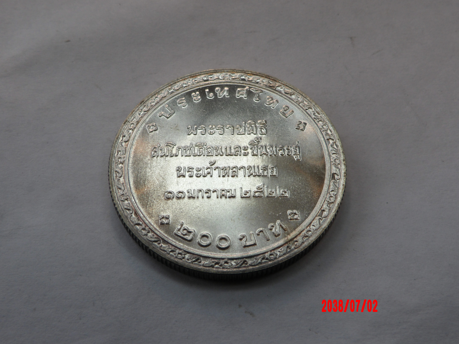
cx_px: 230
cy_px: 172
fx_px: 557
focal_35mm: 42
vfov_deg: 34.3
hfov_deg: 44.8
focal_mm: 7.6
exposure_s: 1/63
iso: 100
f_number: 4.9
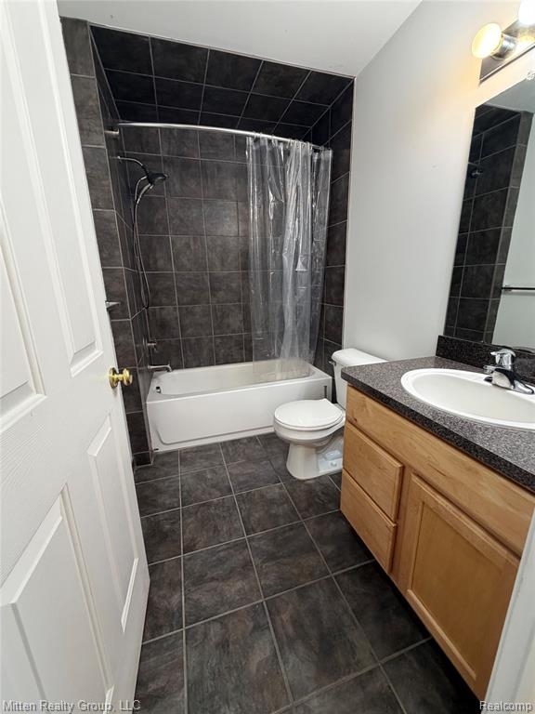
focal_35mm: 14
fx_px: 288
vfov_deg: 102.1
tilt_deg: -14.9
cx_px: 268
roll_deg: +0.1
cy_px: 357
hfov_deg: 85.7
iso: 250
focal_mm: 2.22
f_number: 2.2
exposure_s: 1/60
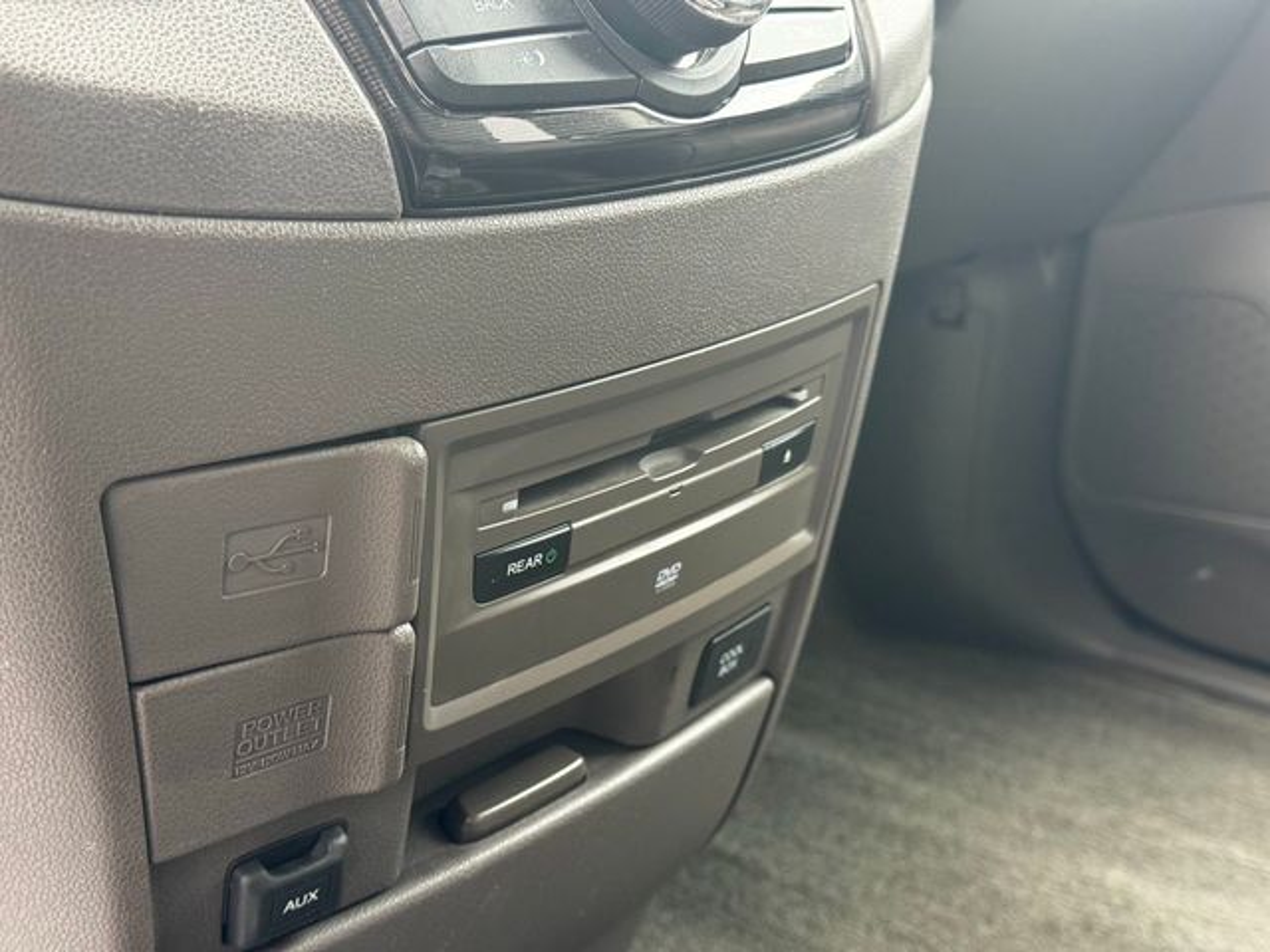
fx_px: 1761
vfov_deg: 30.3
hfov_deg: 39.7
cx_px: 635
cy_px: 476
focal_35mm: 48
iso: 100
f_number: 1.78
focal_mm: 6.76
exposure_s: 1/86
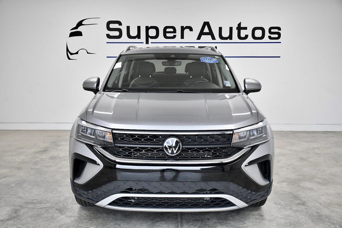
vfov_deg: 34.2
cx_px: 171
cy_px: 114
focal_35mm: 39
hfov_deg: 49.5
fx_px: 371
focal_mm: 26
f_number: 4.5
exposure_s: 1/800
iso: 2500
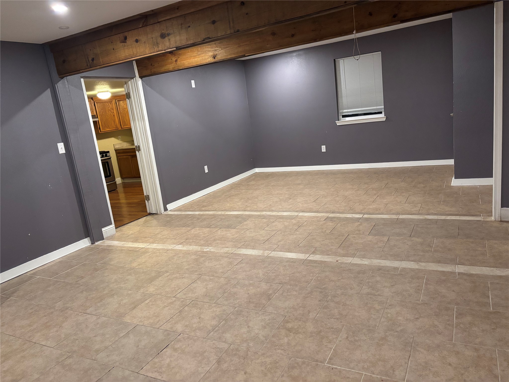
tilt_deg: -11.2
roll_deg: +7.6
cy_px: 191
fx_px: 382
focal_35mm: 26
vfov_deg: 53.1
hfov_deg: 67.3
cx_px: 254
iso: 500
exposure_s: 1/60
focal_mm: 5.96
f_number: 1.6
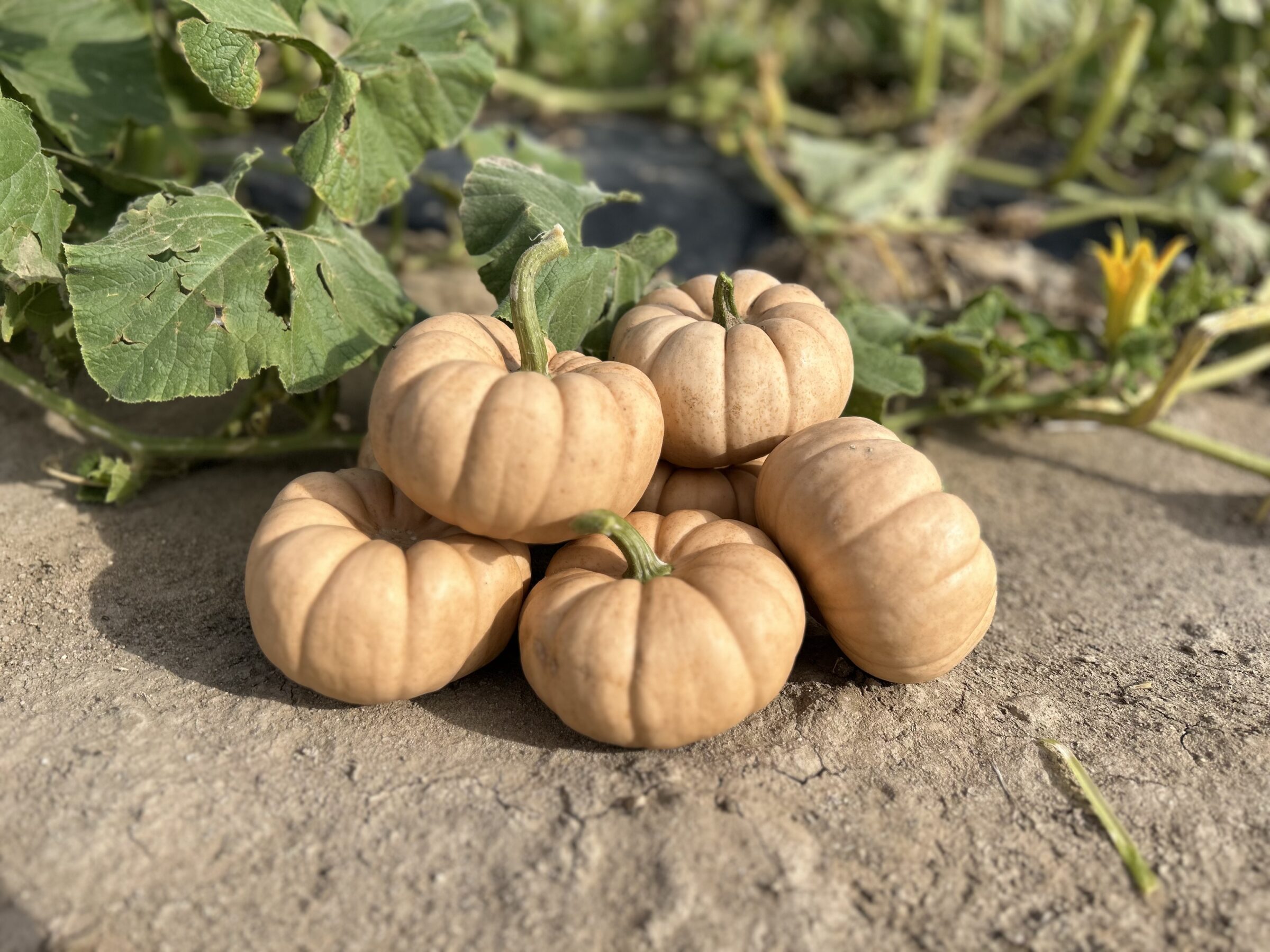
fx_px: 954
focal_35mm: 26
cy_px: 476
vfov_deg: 53.1
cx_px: 635
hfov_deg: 67.3
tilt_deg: -27.7
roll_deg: -4.9
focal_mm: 5.7
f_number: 1.5
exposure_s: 1/4444
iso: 50
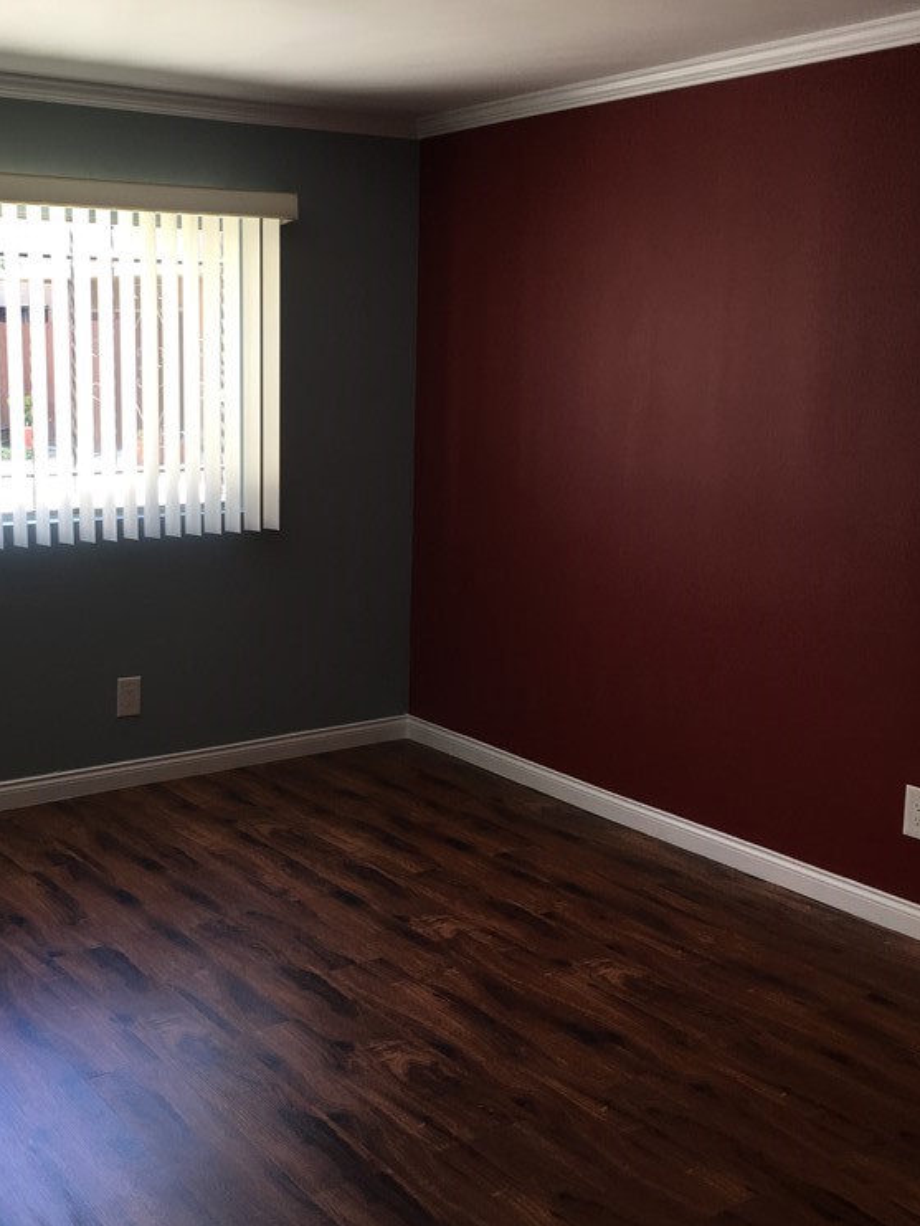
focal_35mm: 40
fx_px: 1417
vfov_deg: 46.8
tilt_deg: -8.6
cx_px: 329
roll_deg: -0.5
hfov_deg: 35.7
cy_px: 595
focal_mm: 4.15
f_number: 2.2
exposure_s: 1/40
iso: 32
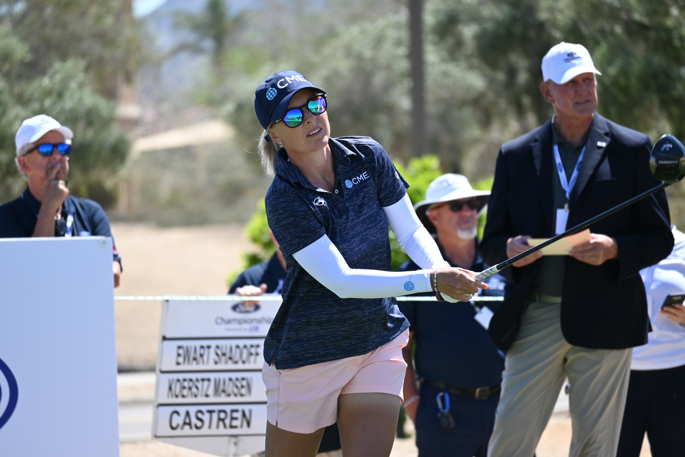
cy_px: 228
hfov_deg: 5.5
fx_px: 7135
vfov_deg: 3.7
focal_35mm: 375
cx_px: 342
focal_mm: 250
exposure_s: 1/500
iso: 250
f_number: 6.3
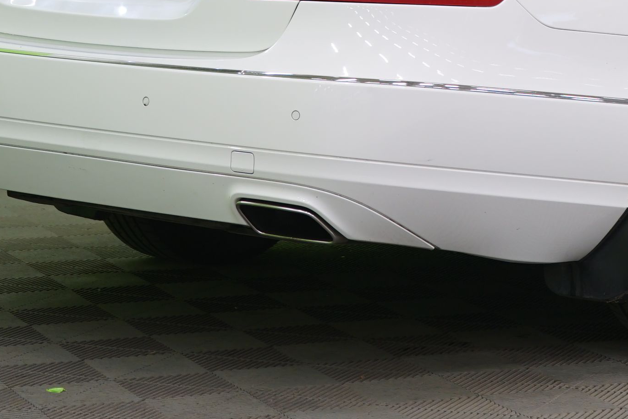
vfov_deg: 10.0
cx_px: 620
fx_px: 2355
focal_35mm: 135
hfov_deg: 14.9
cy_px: -108
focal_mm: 47
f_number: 5
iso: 400
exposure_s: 1/8
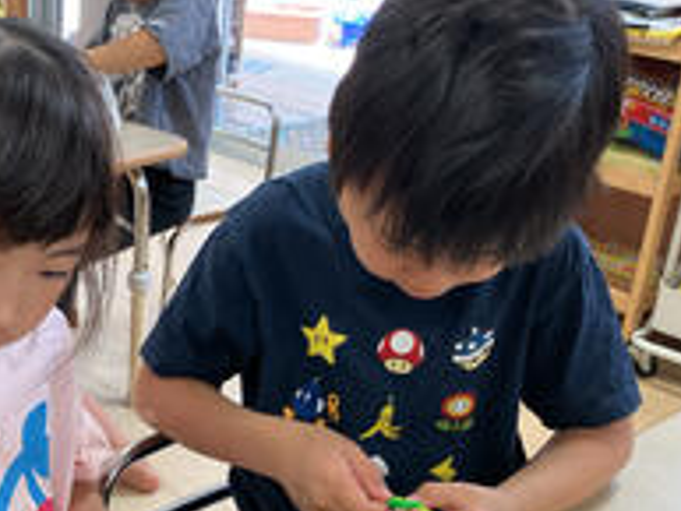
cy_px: 349
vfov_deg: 25.1
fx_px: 1142
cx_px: 215
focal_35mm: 58
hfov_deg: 32.9
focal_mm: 3.99
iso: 80
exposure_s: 1/121
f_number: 1.8
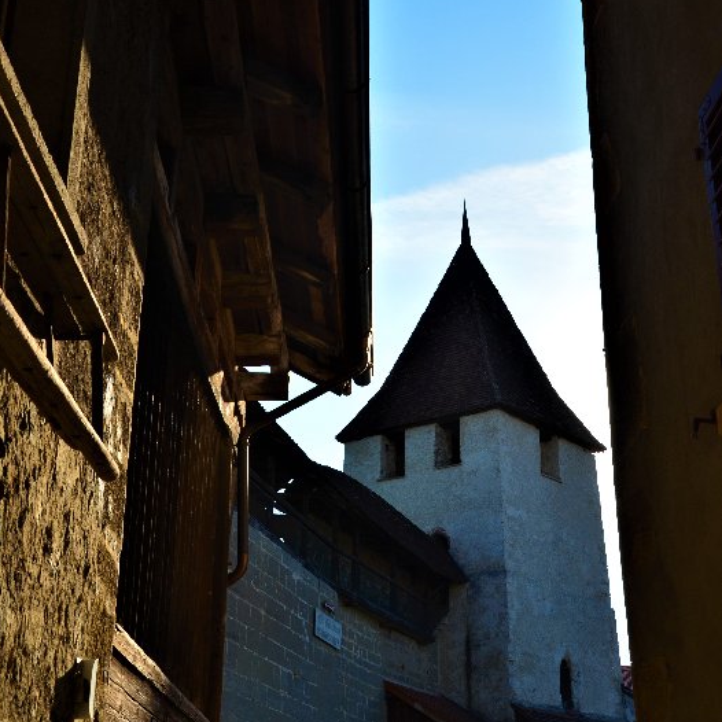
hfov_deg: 29.6
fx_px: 1369
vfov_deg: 29.2
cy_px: 203
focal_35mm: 58
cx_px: 360
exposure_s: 1/200
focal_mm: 30
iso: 320
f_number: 10
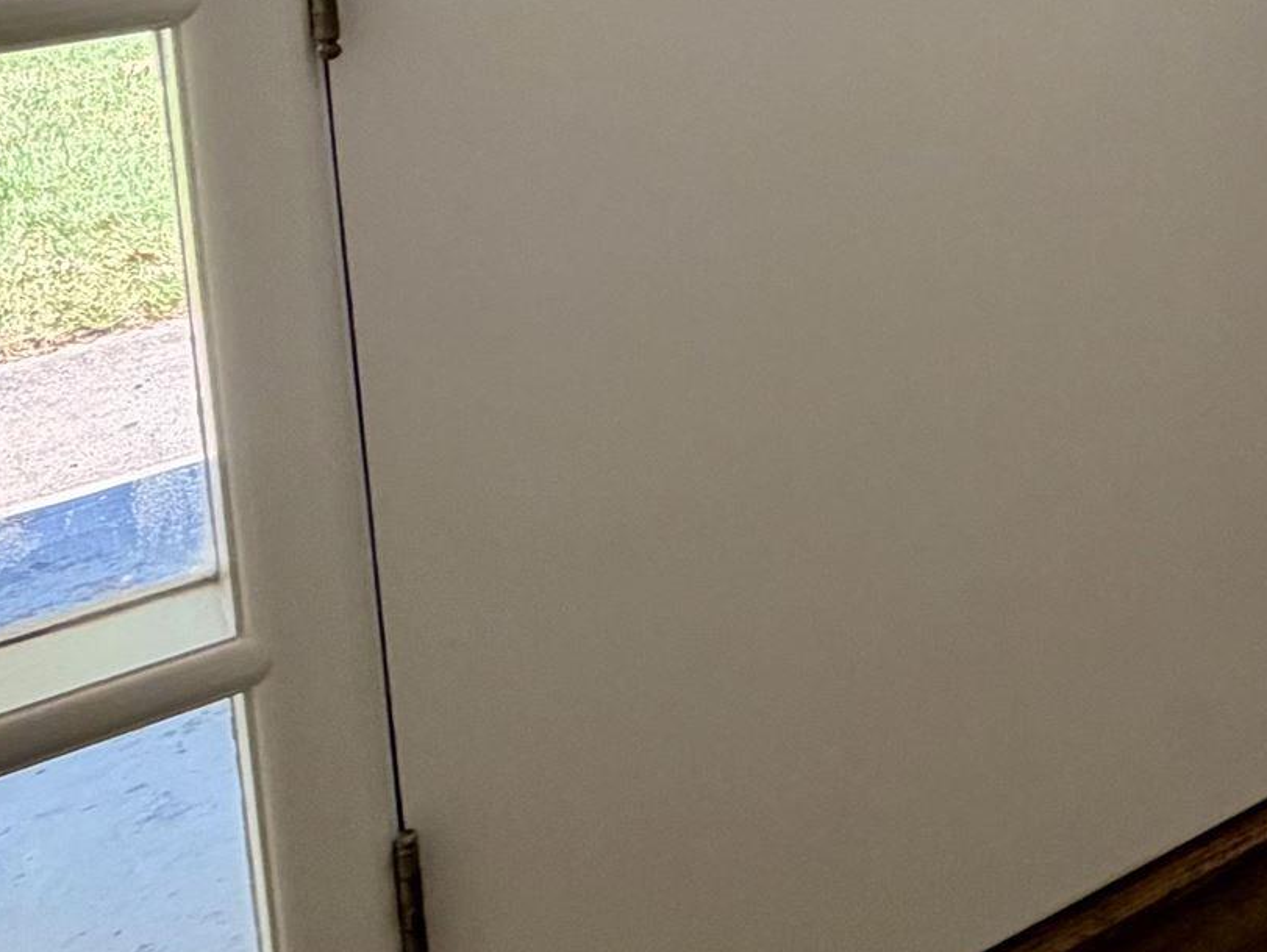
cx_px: 1708
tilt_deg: -7.2
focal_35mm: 53
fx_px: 1941
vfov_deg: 24.1
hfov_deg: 28.6
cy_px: -286
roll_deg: +0.8
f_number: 2.2
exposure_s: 1/120
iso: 160
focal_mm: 2.22
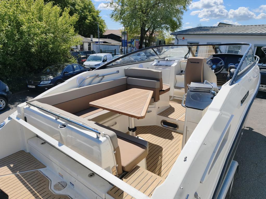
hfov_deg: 73.9
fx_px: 177
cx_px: 133
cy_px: 100
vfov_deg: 58.9
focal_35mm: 23
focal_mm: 6.45
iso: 50
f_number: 1.62
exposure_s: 1/6697
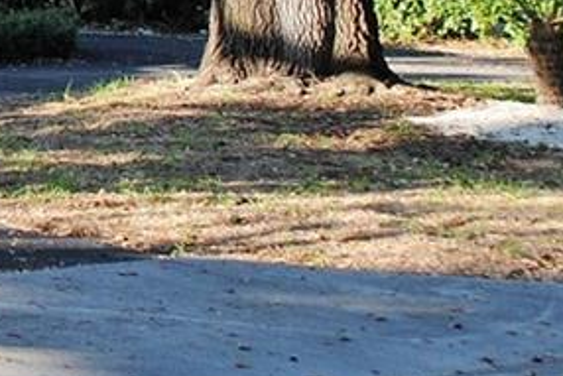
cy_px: -215
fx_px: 3411
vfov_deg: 6.2
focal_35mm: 218
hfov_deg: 9.1
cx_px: -376
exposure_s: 1/125
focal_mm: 26
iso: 180
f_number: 5.6
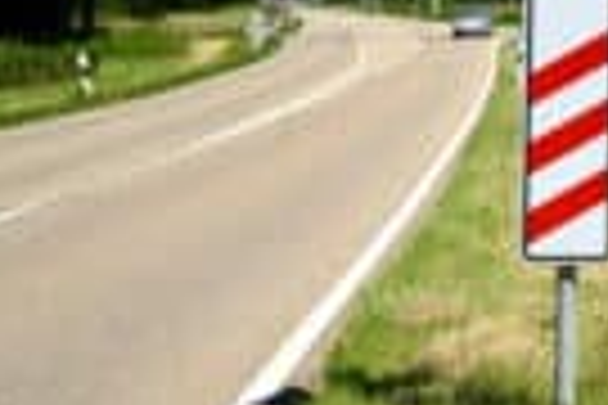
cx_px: 878
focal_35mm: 111
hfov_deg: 16.9
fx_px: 1875
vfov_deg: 12.1
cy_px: -88
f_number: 9
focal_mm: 35
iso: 100
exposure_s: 1/320
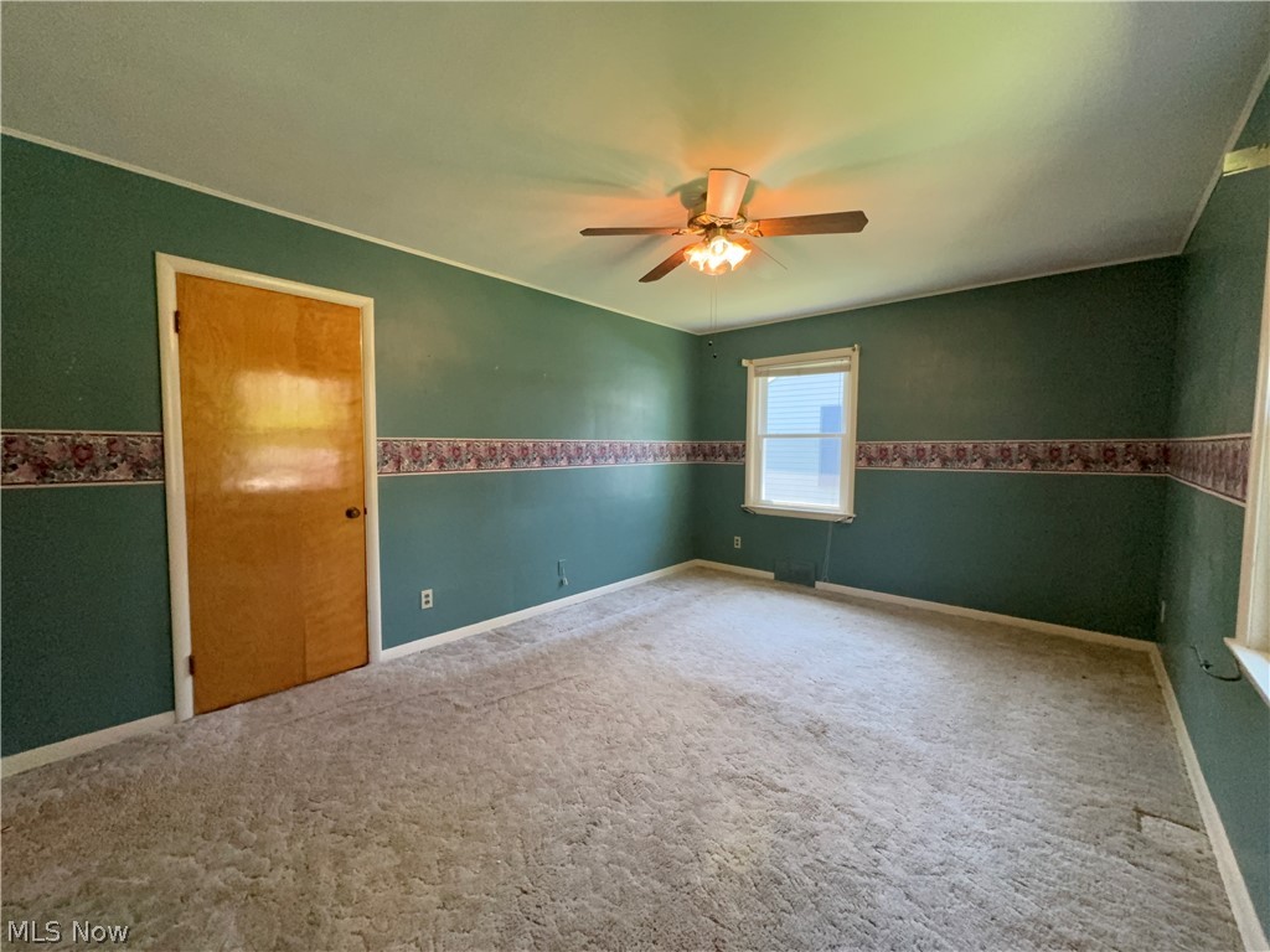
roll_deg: -0.1
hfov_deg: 102.1
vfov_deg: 85.7
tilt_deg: -2.8
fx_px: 514
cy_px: 476
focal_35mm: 14
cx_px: 635
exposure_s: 1/120
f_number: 2.2
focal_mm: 2.22
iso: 320
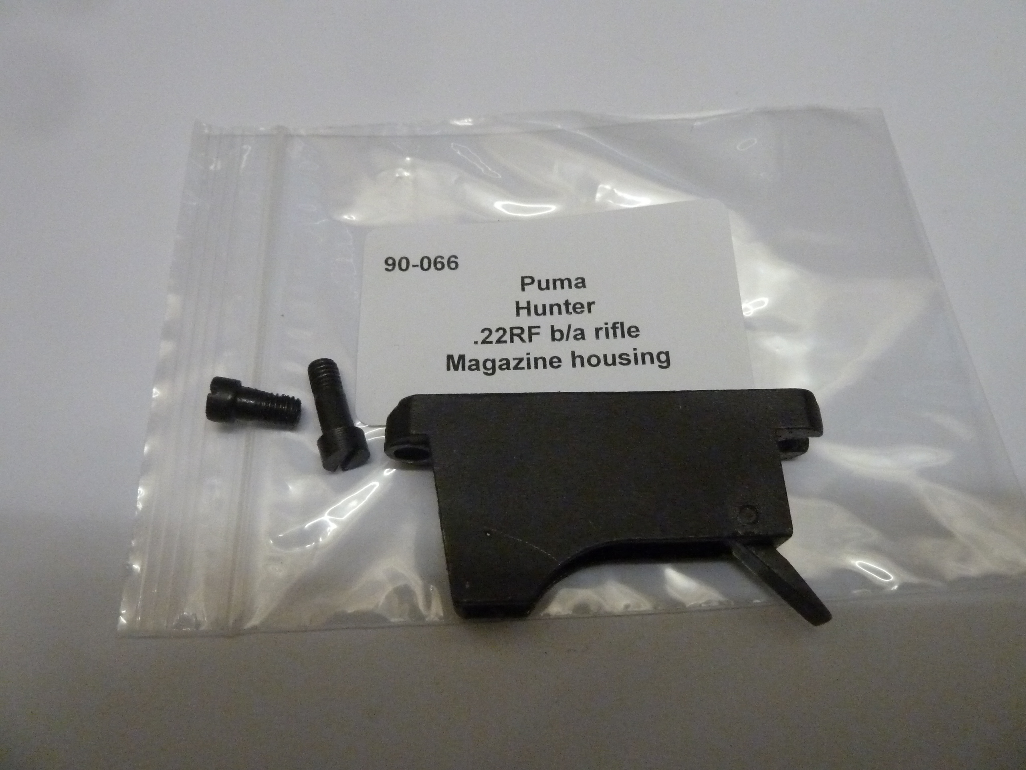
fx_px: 741
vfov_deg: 54.9
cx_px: 513
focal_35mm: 25
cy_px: 385
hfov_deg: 69.4
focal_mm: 4.1
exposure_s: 1/125
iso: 800
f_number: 3.3
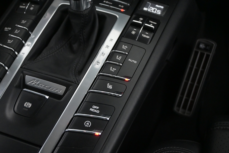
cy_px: 76
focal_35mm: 45
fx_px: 286
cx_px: 114
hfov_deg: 43.6
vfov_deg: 29.9
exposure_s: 1/50
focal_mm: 30
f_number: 4.8
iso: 4500
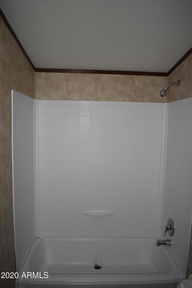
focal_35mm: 27
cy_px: 144
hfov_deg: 47.9
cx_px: 96
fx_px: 216
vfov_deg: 67.4
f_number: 3.5
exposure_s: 1/125
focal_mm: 18
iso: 1000
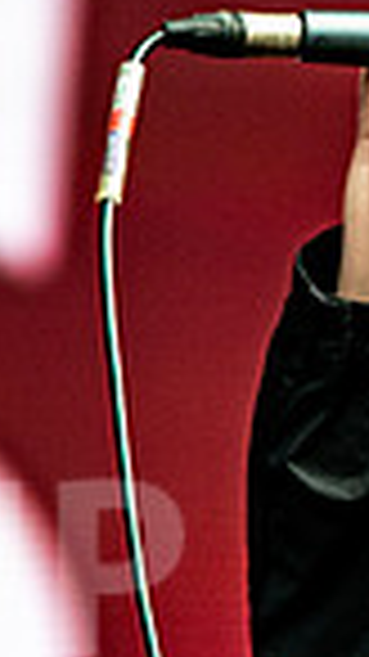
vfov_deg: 2.7
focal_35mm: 790
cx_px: 801
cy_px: -19
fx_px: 13758
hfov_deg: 1.5
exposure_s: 1/5000
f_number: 4.5
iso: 400
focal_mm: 170
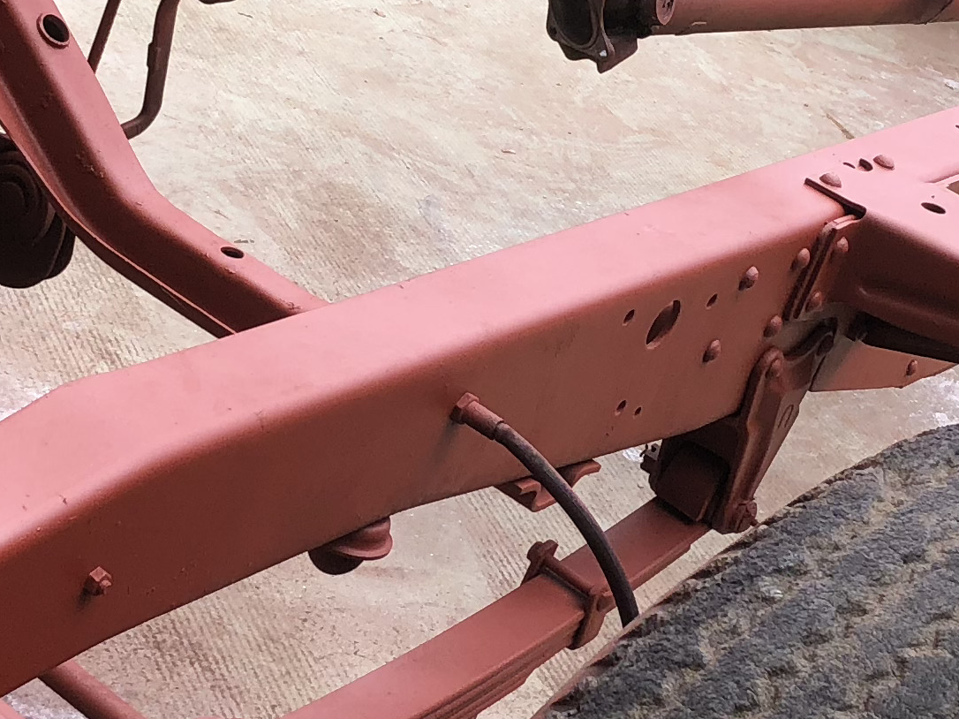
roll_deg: -20.5
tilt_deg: -25.3
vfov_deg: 14.2
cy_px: 379
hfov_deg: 18.9
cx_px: 354
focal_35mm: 104
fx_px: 2881
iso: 20
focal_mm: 3.99
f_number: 1.8
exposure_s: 1/461
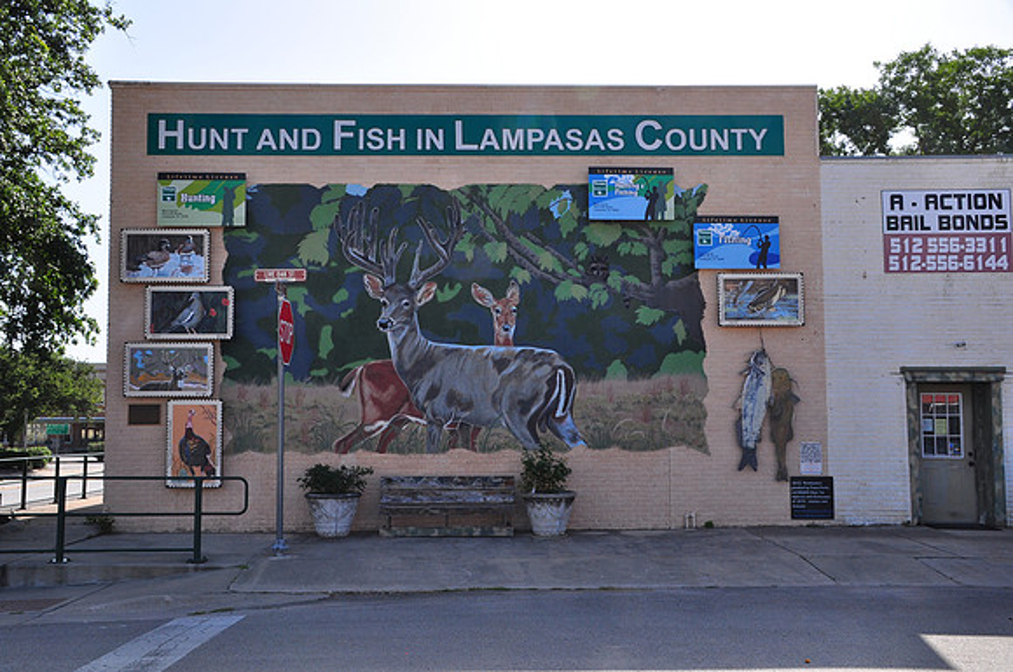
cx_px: 506
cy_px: 336
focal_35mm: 39
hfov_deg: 49.6
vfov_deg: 34.1
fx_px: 1096
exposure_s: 1/125
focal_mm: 26
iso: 200
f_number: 14
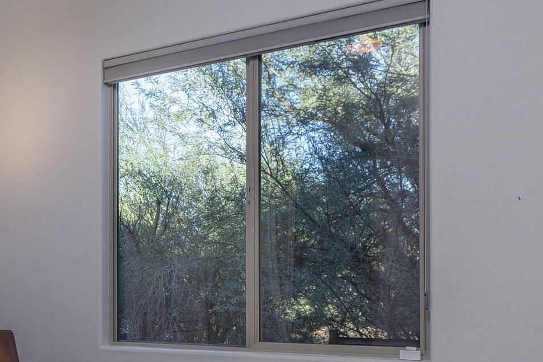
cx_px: -27
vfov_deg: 26.5
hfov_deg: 35.0
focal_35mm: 50
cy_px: 289
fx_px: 754
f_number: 9
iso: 200
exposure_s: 1/40
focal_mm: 17
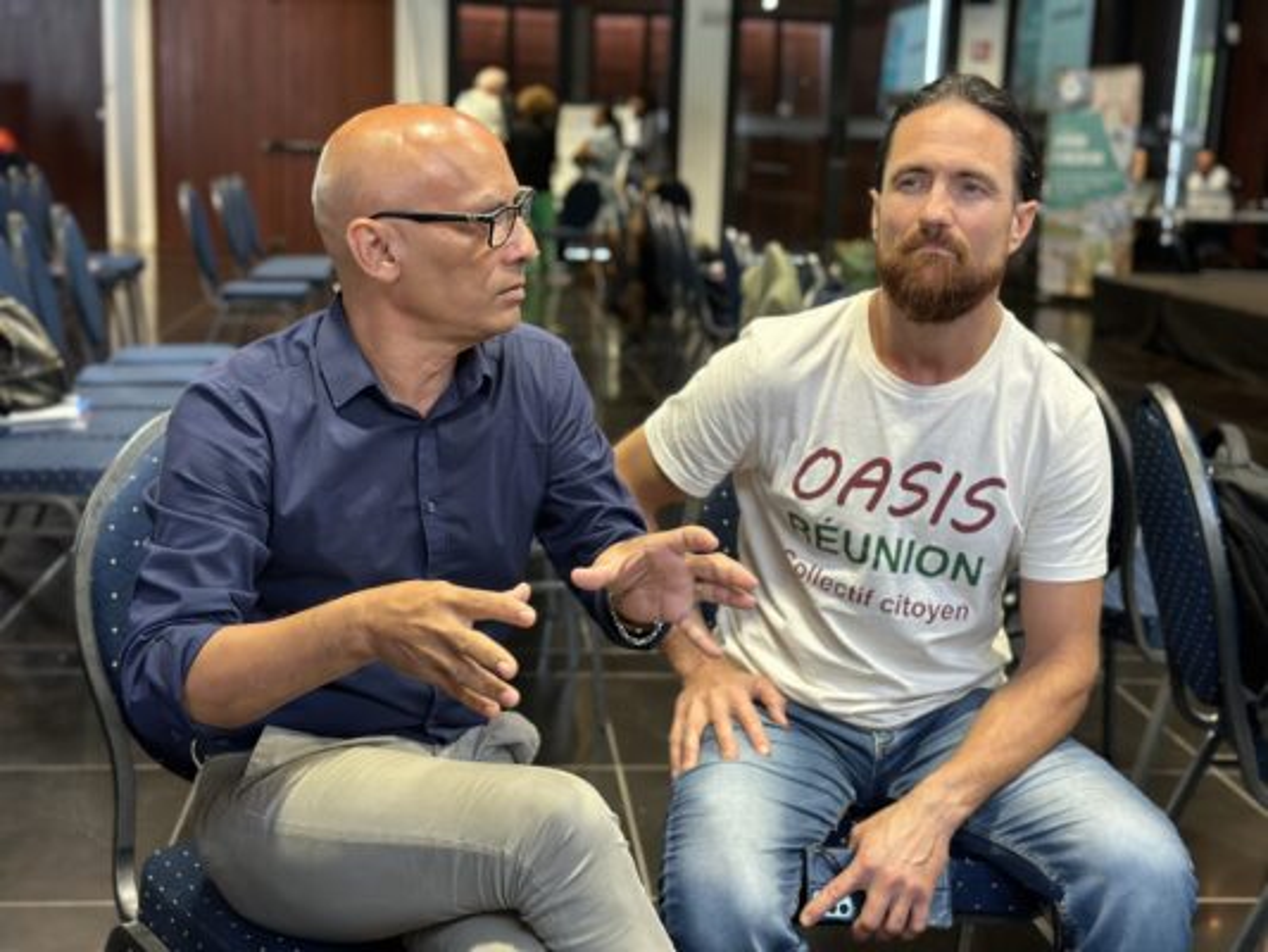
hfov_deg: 39.6
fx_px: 1759
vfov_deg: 30.3
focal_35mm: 48
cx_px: 634
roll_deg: -1.6
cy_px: 476
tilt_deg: -11.5
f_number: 1.78
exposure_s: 1/33
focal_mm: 6.86
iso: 250
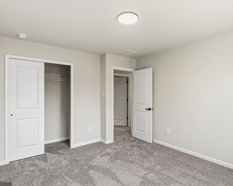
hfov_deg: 83.1
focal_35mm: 19
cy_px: 95
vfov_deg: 70.9
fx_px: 131
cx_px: 127
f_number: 8
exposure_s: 1/20
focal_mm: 16
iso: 500
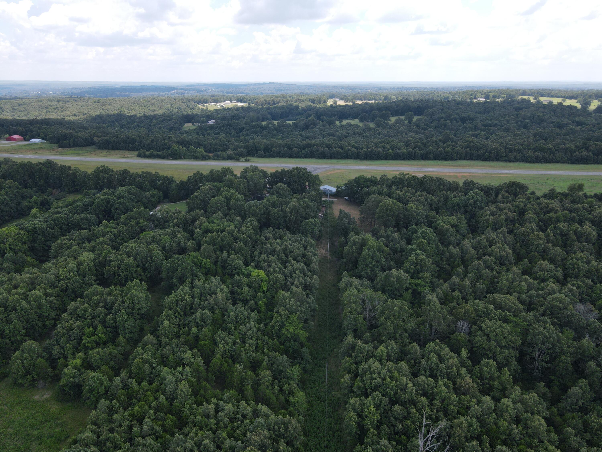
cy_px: 226
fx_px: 417
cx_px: 301
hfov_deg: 71.6
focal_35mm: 24
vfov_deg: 56.8
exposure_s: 1/320
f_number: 2.8
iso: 100
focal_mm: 4.5
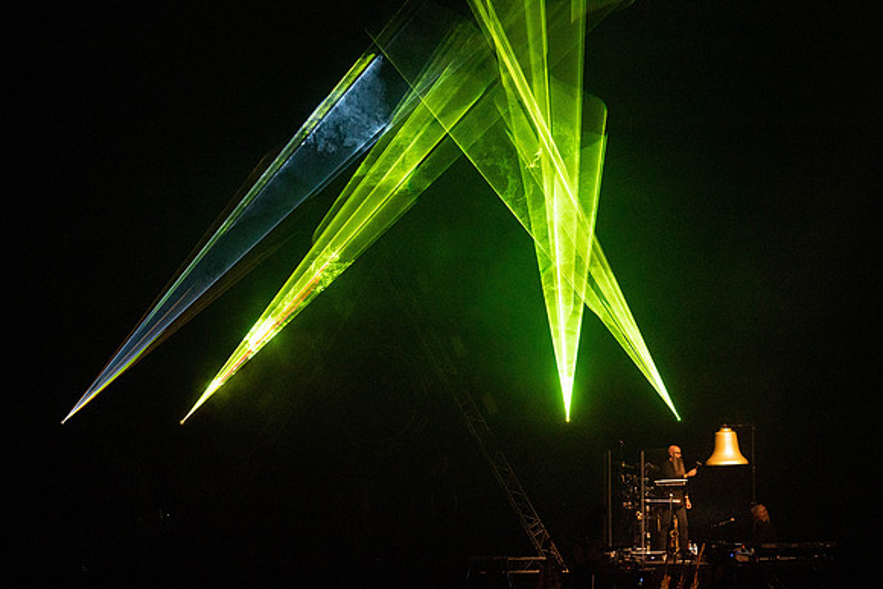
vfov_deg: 15.5
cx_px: 442
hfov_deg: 23.1
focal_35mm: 88
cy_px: 294
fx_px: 2159
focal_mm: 88
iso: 6400
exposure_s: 1/250
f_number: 5.6
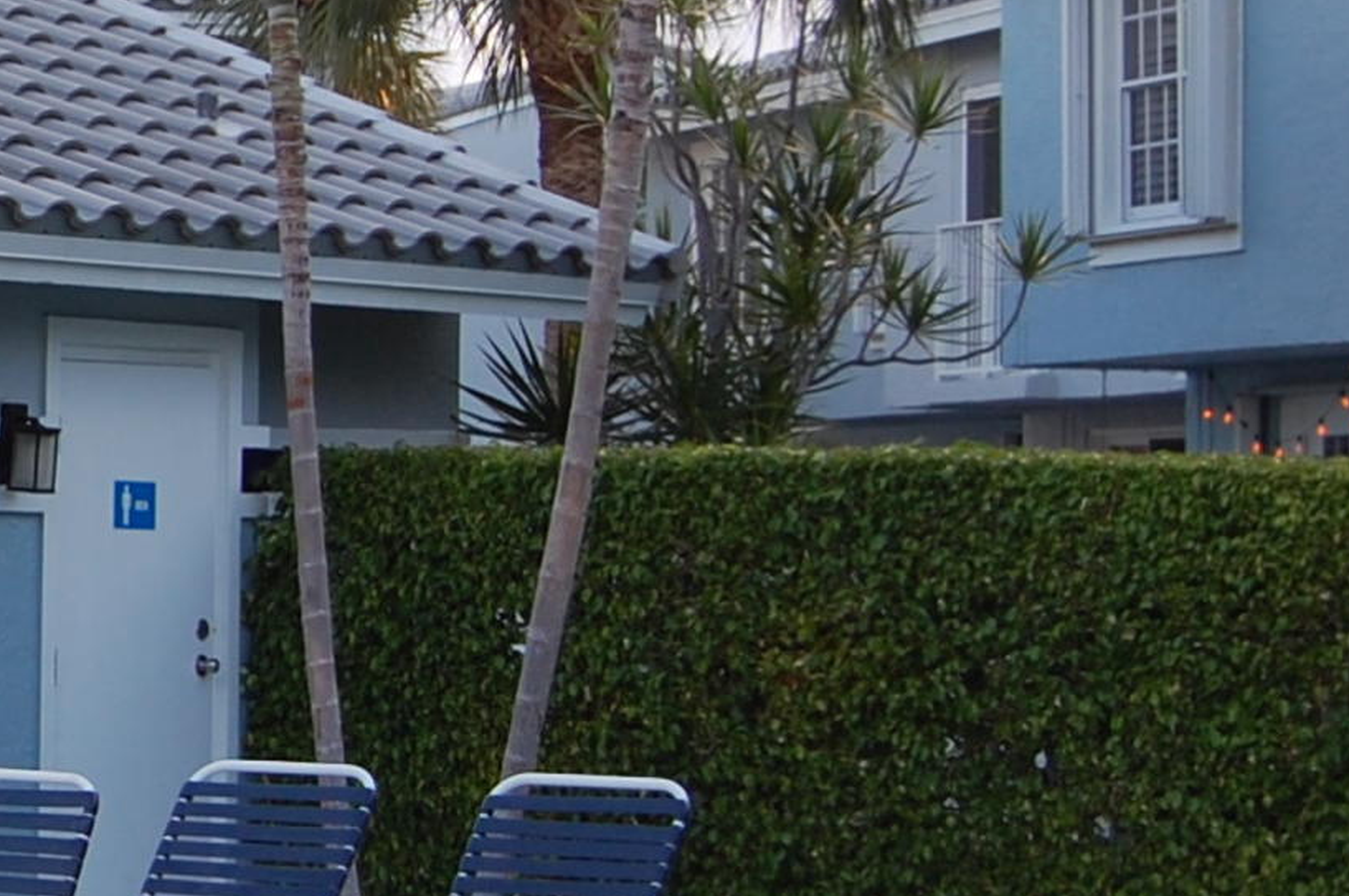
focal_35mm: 171
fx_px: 6395
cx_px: -725
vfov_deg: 8.0
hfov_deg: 11.5
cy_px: 188
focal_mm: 31
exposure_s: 1/125
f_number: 5.6
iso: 220
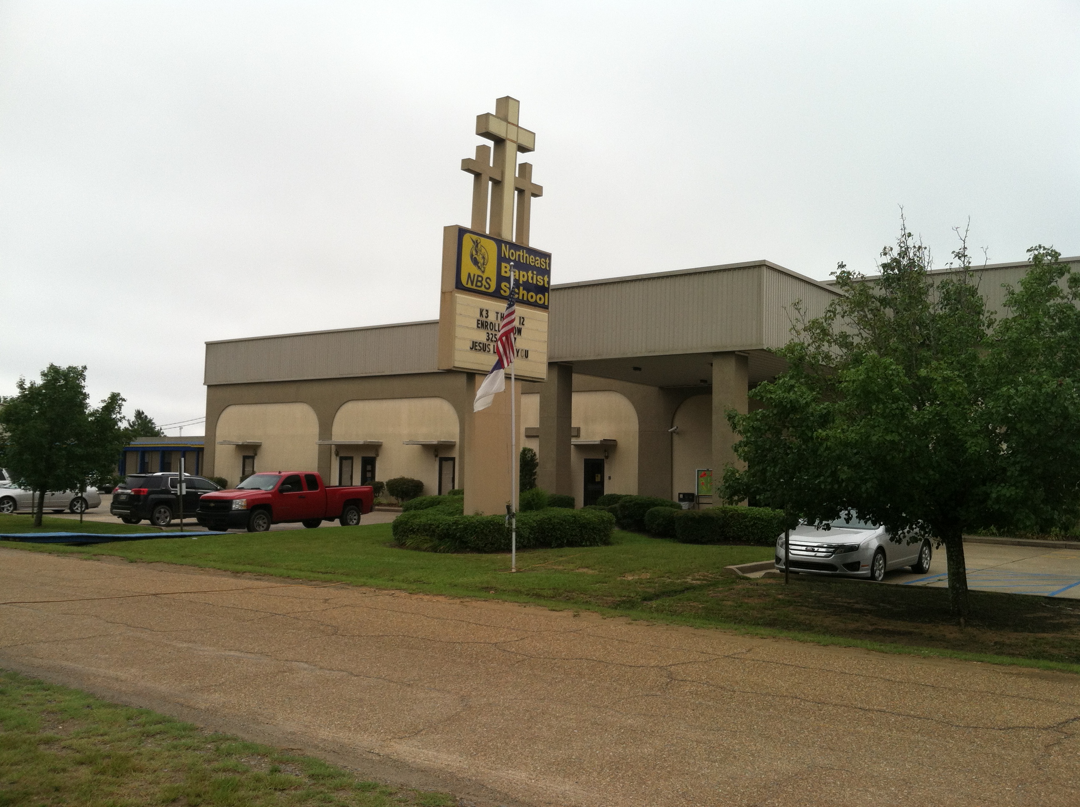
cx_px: 540
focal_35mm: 35
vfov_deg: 40.6
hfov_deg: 52.7
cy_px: 404
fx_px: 1090
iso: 80
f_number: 2.8
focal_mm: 3.85
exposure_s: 1/968
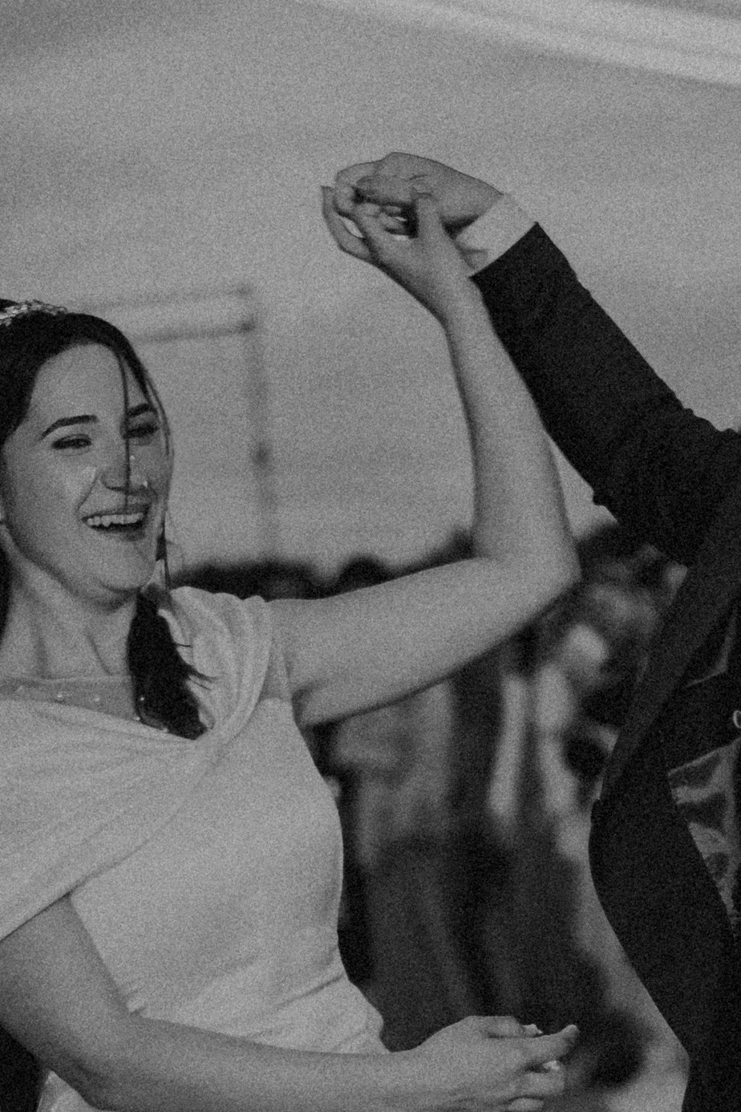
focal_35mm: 97
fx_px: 2995
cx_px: 411
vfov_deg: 20.4
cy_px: 1118
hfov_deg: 14.1
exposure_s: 1/200
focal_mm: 35
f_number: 1.4
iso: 1250
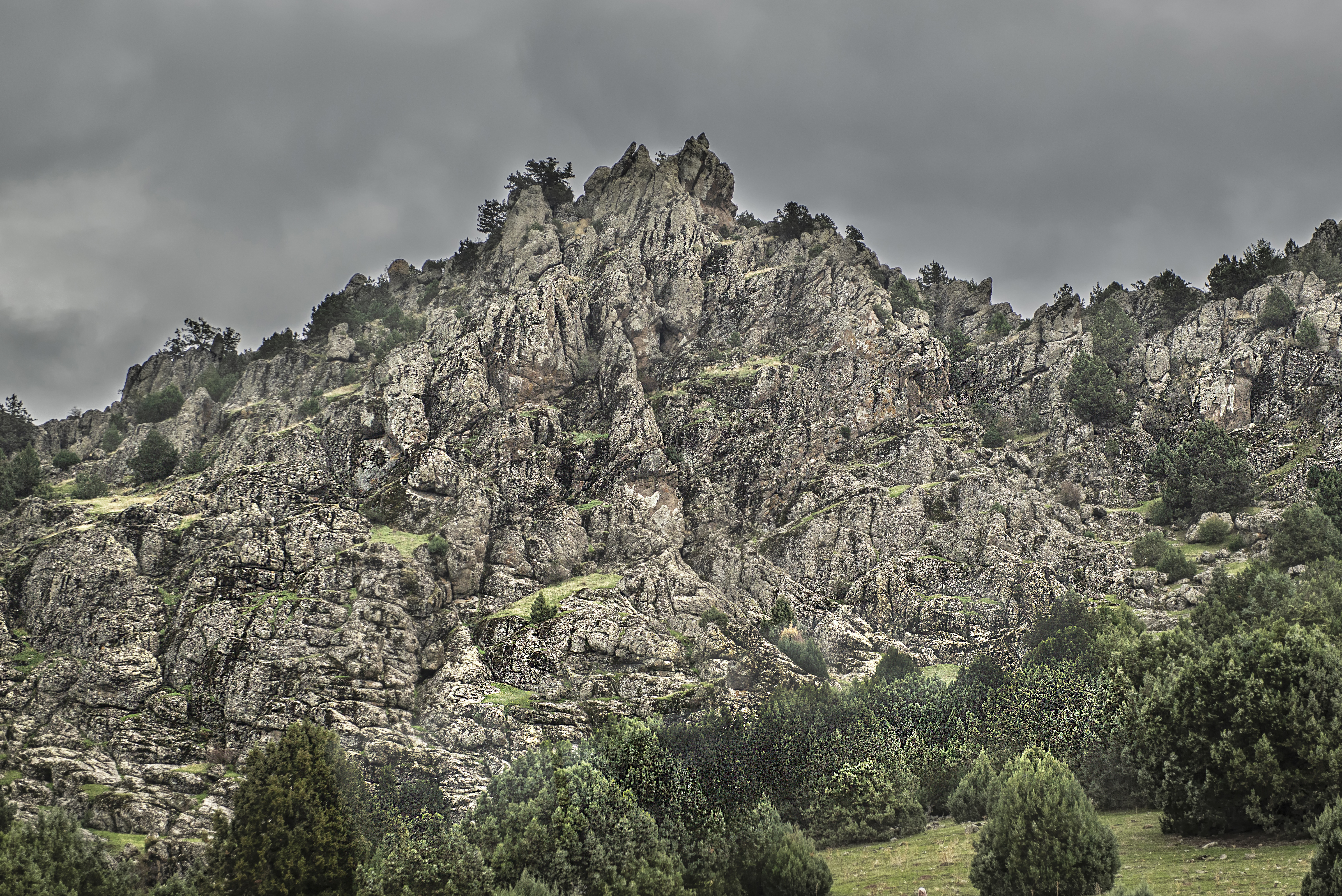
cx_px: 716
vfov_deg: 15.5
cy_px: 425
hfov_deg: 23.1
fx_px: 3282
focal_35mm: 88
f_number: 3.5
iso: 640
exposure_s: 1/500
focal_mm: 70
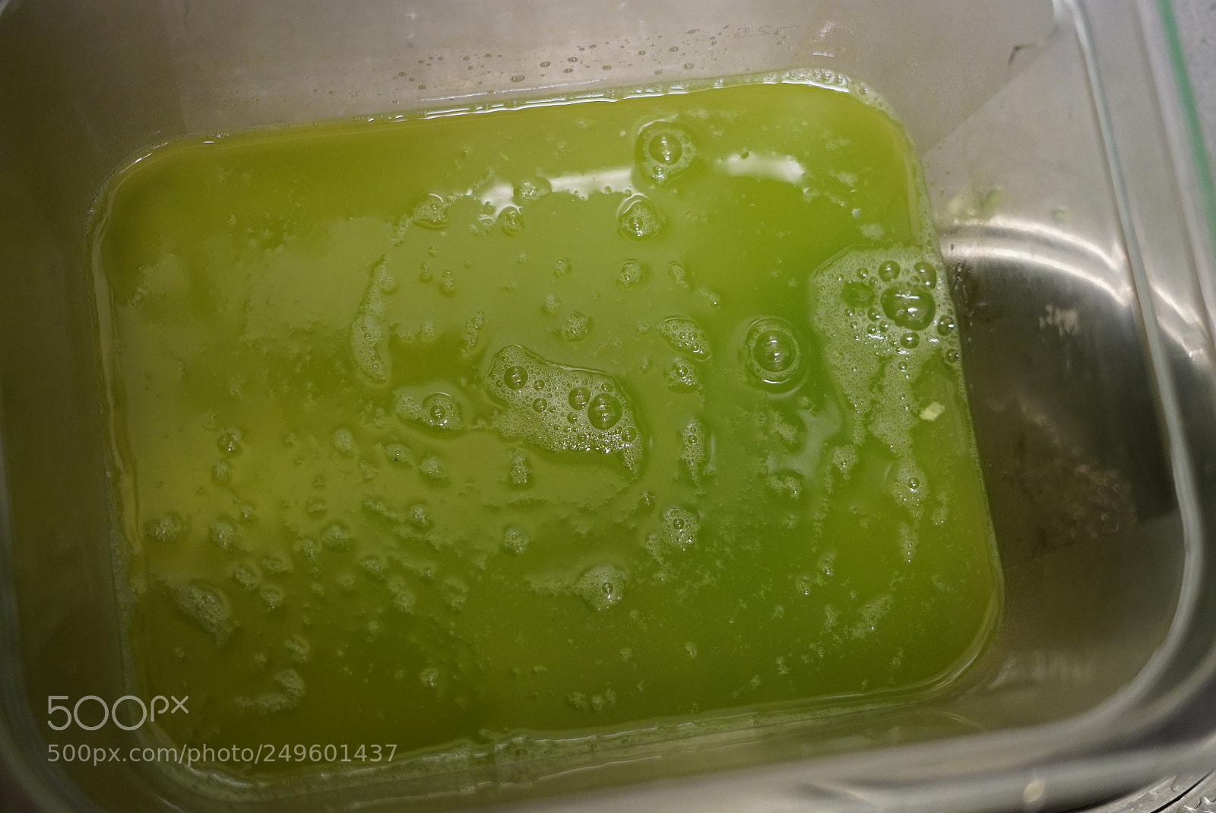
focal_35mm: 50
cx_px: 608
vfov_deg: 27.0
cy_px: 406
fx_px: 1690
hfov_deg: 39.6
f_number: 2
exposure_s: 1/160
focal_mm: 50
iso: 2500
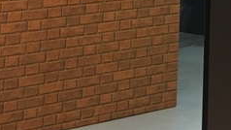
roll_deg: -1.8
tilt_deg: +5.0
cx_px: 455
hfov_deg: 12.1
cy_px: -176
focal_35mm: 159
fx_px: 974
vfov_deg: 7.2
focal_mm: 4.15
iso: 100
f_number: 2.2
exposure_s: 1/30
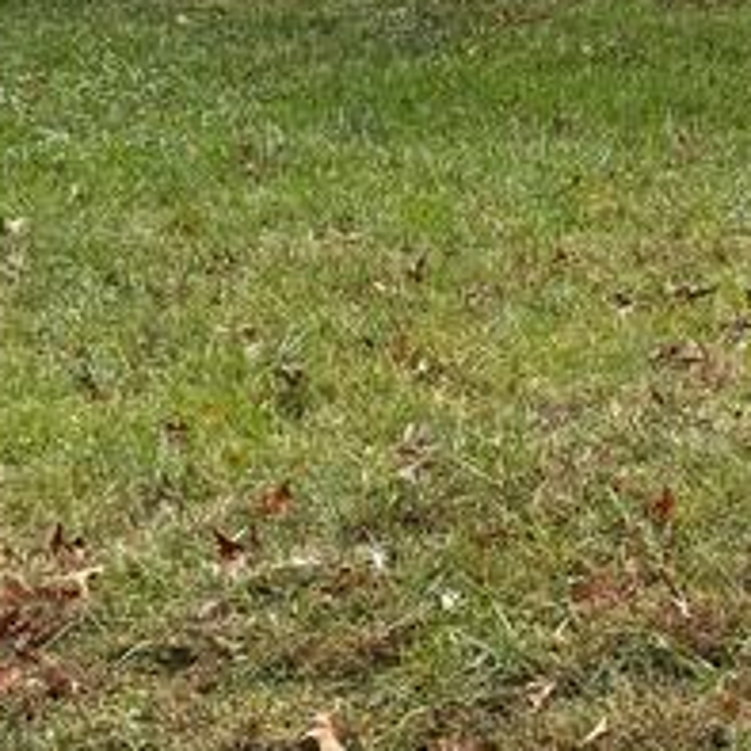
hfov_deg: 15.0
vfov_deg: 15.2
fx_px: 2700
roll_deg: -0.5
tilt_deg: -4.5
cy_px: -206
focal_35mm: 110
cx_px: 1041
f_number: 1.78
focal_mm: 6.76
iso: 80
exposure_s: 1/2110
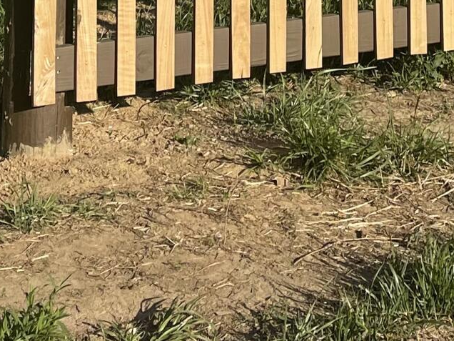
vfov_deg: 11.0
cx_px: 252
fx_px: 1548
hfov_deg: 16.7
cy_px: -421
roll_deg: -0.4
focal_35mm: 118
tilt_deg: +4.0
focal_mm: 5.1
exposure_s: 1/2488
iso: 32
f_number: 1.6
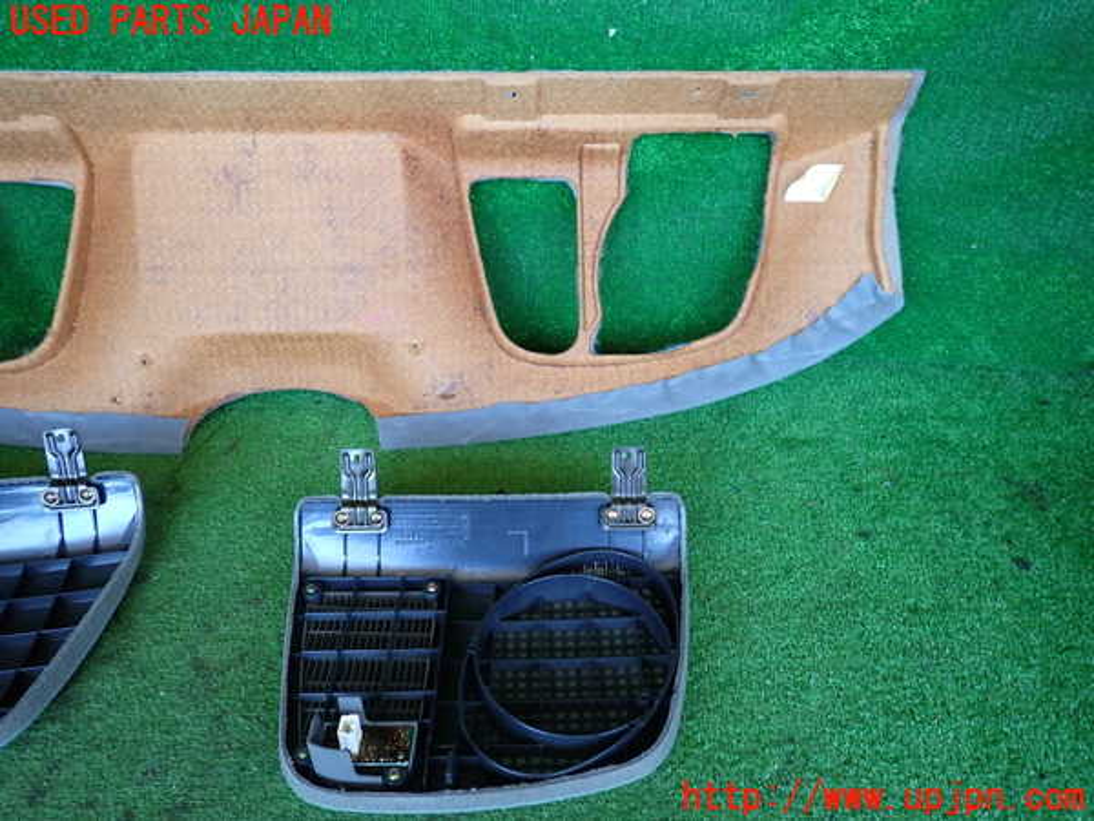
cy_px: 410
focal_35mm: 25
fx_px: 790
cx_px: 547
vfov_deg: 54.9
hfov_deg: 69.4
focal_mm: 4.5
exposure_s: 1/100
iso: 200
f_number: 2
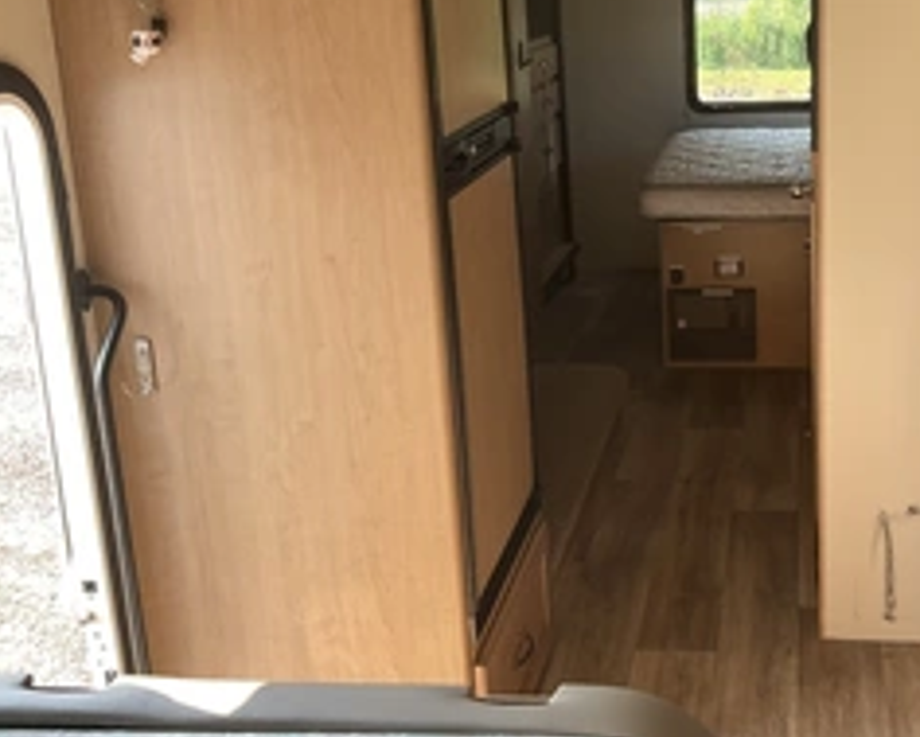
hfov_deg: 37.8
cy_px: 273
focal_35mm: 48
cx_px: 694
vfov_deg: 31.3
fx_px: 1308
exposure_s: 1/122
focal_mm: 3
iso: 50
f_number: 1.8
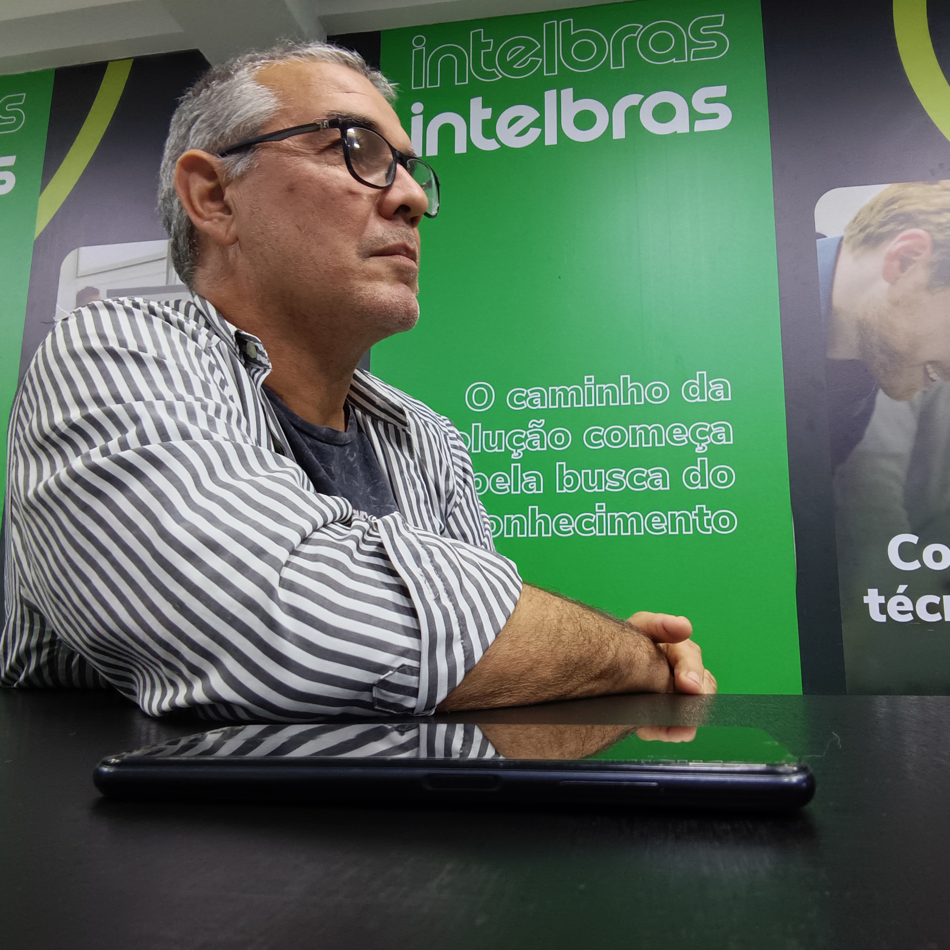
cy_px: 474
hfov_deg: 60.8
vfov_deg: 60.9
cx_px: 519
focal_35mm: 26
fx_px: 807
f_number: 2.2
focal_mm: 2.87
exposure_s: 1/30
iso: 882
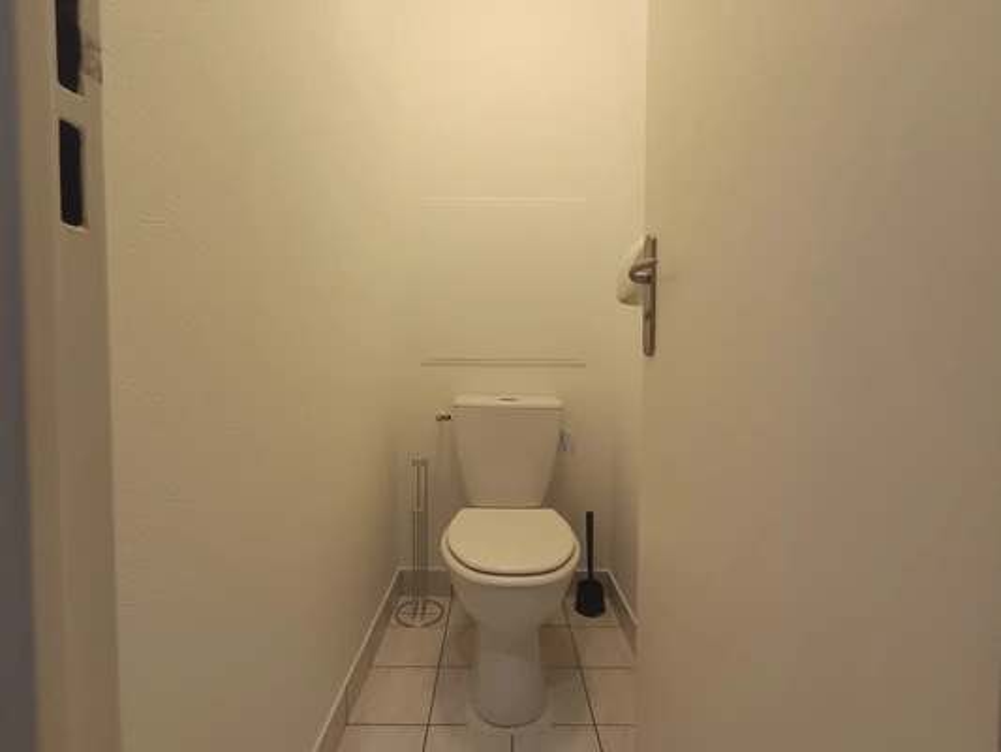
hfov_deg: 98.2
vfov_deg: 81.8
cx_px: 500
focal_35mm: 15
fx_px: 434
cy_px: 376
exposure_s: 1/100
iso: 291
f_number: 2.2
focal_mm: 1.65
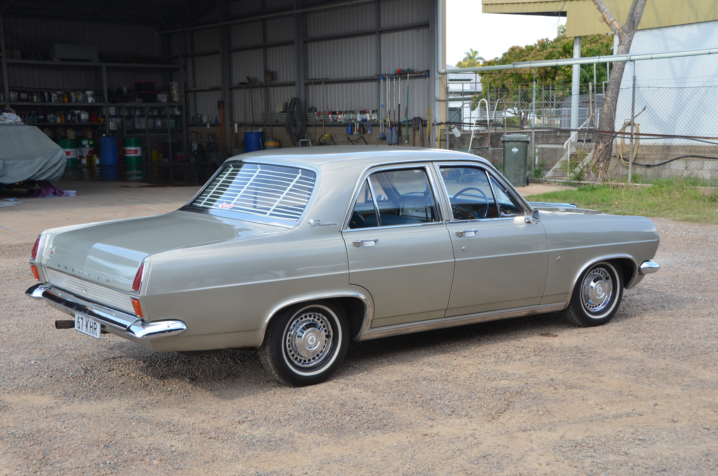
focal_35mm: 48
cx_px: 359
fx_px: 955
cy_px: 238
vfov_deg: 28.0
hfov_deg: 41.2
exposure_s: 1/200
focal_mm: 32
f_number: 7.1
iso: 200
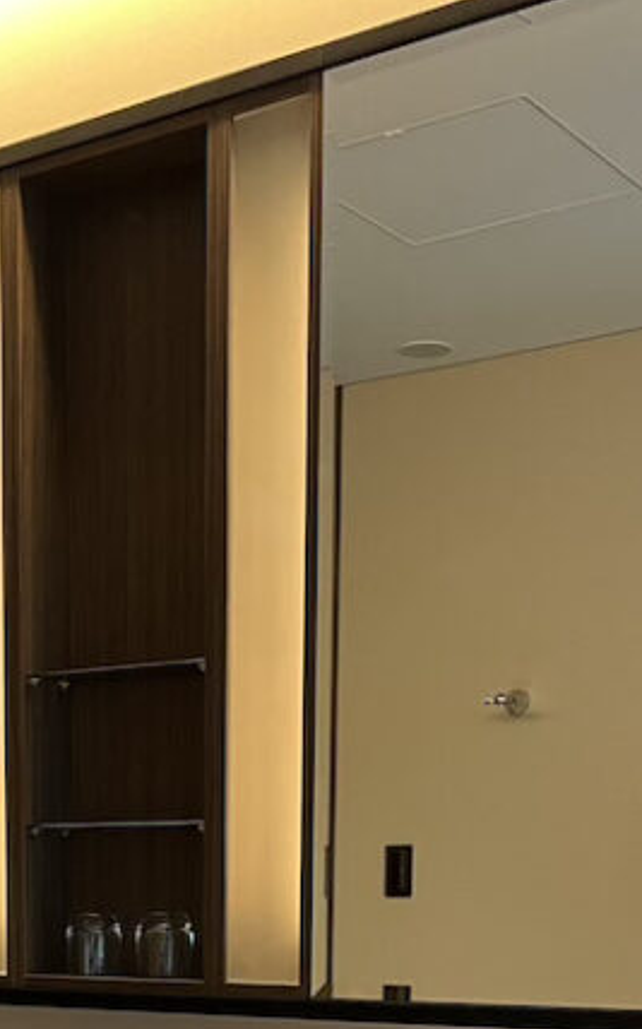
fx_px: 1850
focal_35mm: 66
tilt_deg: -6.5
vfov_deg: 28.5
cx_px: 185
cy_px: 1111
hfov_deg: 19.6
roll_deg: -1.0
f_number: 1.6
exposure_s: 1/50
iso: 250
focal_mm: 5.1
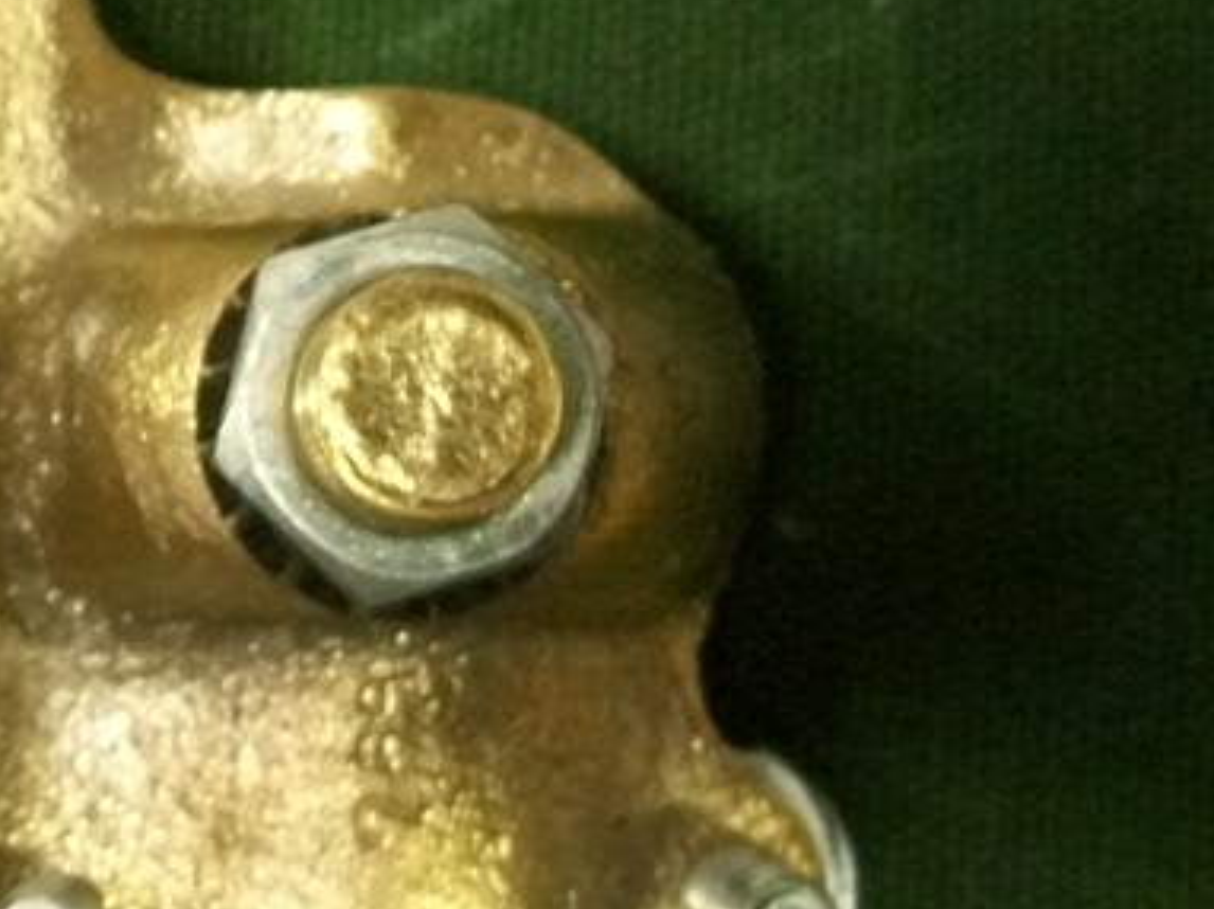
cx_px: -235
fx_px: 3996
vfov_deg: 12.9
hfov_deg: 16.6
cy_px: 76
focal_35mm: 114
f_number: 2.7
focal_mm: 6.1
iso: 200
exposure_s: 1/8
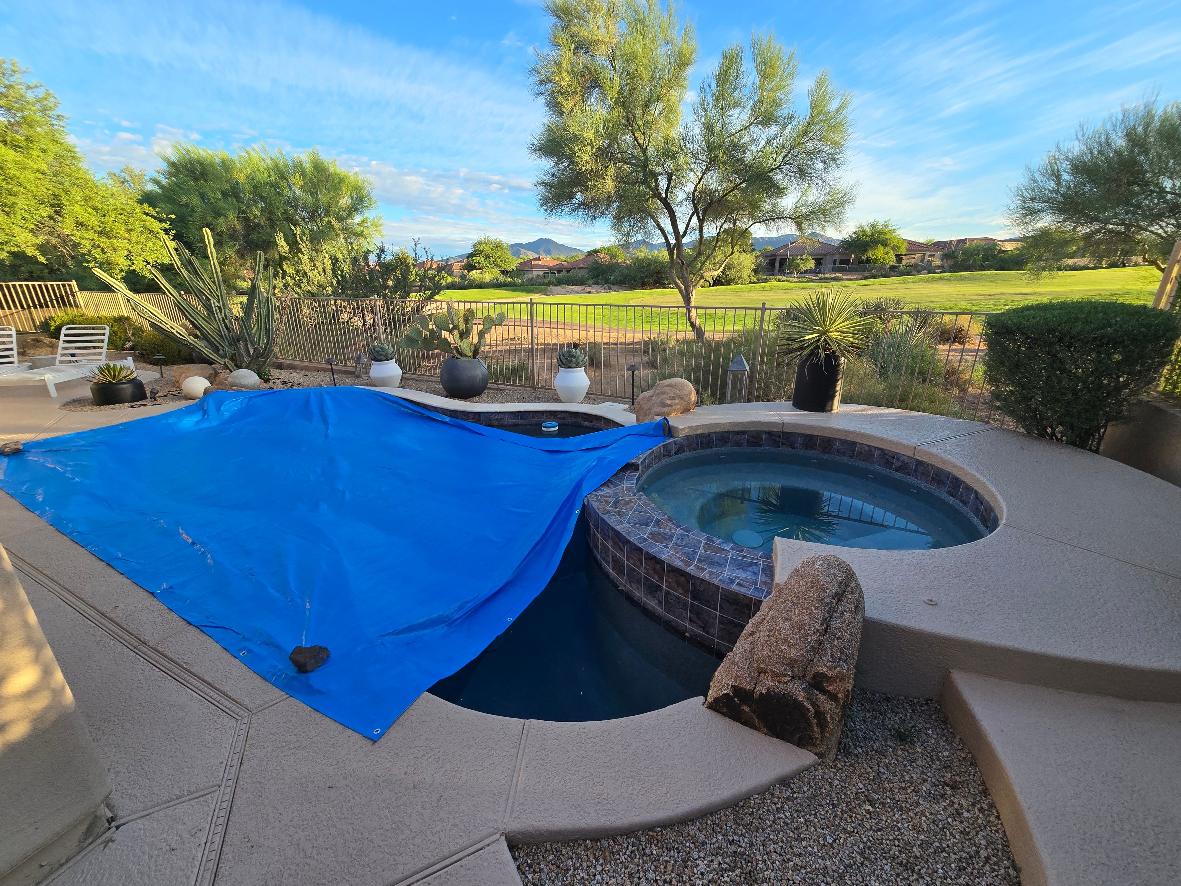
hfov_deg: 106.2
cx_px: 590
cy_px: 443
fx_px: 444
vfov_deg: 89.9
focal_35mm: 13
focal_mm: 2.2
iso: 50
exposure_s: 1/521
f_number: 2.2
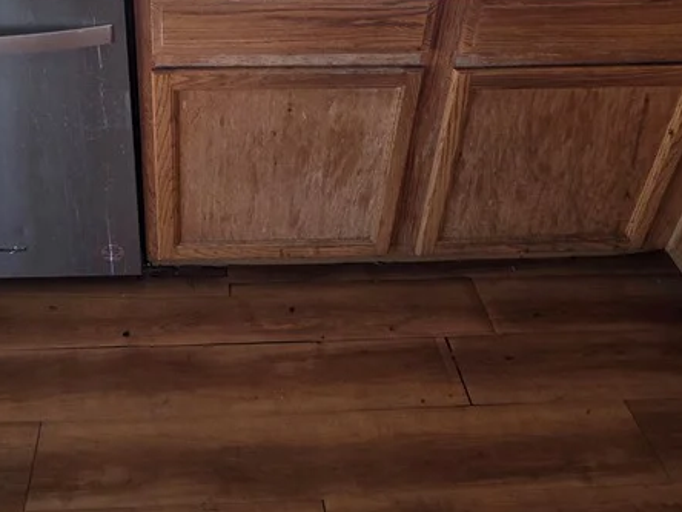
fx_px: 591
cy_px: -17
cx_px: 210
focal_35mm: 30
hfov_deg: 58.2
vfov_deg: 40.2
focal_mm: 2.2
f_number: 1.9
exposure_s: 1/120
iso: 125
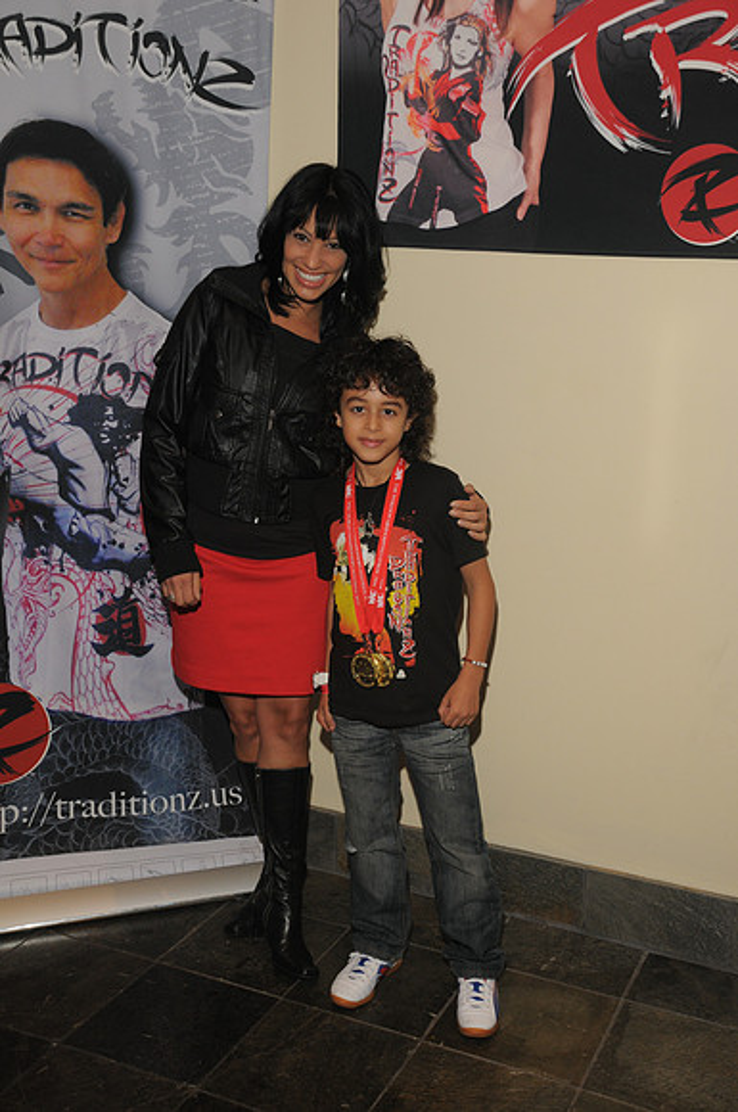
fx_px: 1203
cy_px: 556
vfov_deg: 49.6
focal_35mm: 39
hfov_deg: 34.1
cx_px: 369
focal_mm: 26
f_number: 5.6
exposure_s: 1/60
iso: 400
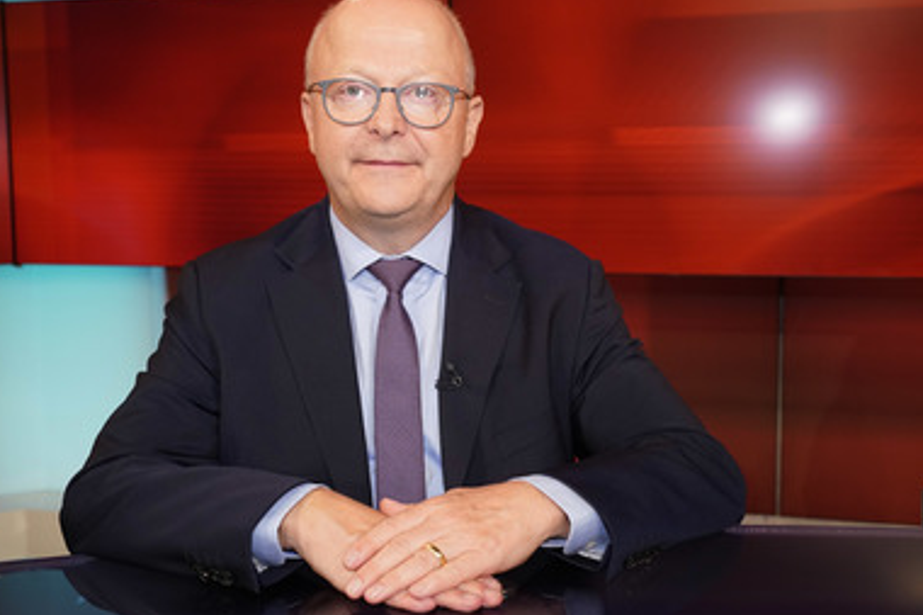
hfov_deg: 50.5
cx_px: 395
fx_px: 974
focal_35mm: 38
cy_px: 294
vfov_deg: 35.0
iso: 2000
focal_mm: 32
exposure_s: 1/125
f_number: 5
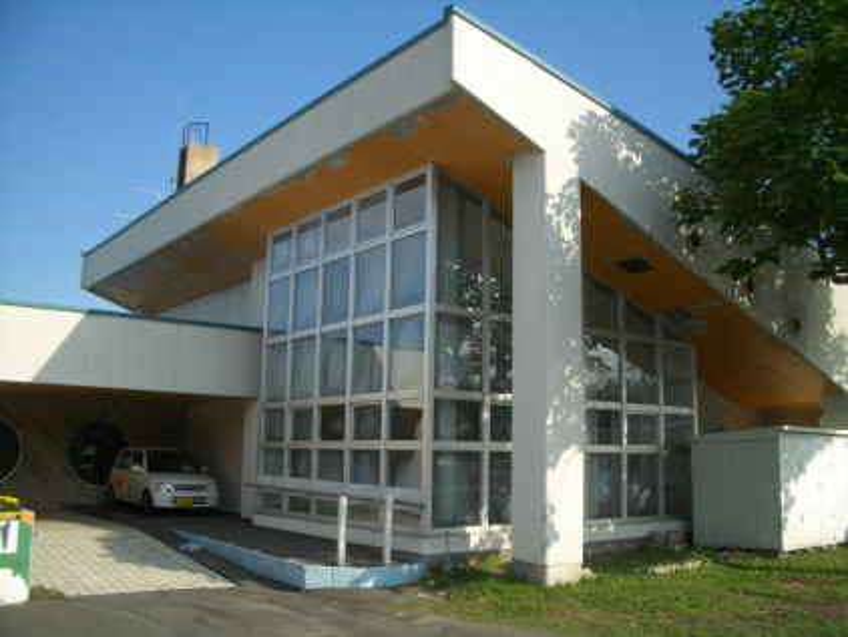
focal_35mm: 35
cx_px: 424
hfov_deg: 52.6
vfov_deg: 40.7
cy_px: 318
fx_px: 858
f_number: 4.3
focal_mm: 5.8
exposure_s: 1/500
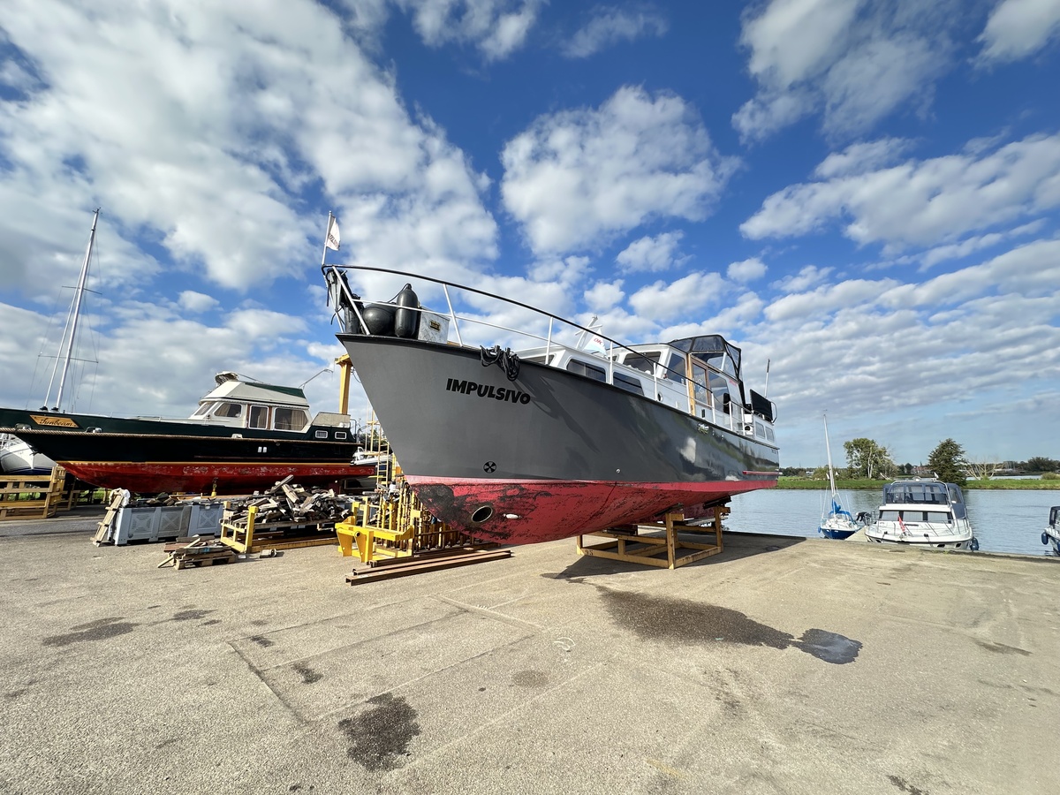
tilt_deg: +10.4
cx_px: 530
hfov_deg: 102.1
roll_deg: +0.6
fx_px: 429
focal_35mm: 14
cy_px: 398
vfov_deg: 85.7
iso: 40
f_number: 2.2
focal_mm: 2.22
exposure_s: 1/433
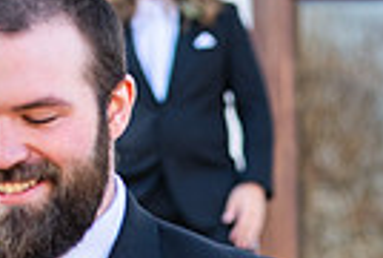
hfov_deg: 6.7
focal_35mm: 302
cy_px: 354
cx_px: 489
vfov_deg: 4.6
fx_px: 3220
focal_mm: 70
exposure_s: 1/250
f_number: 3.5
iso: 200
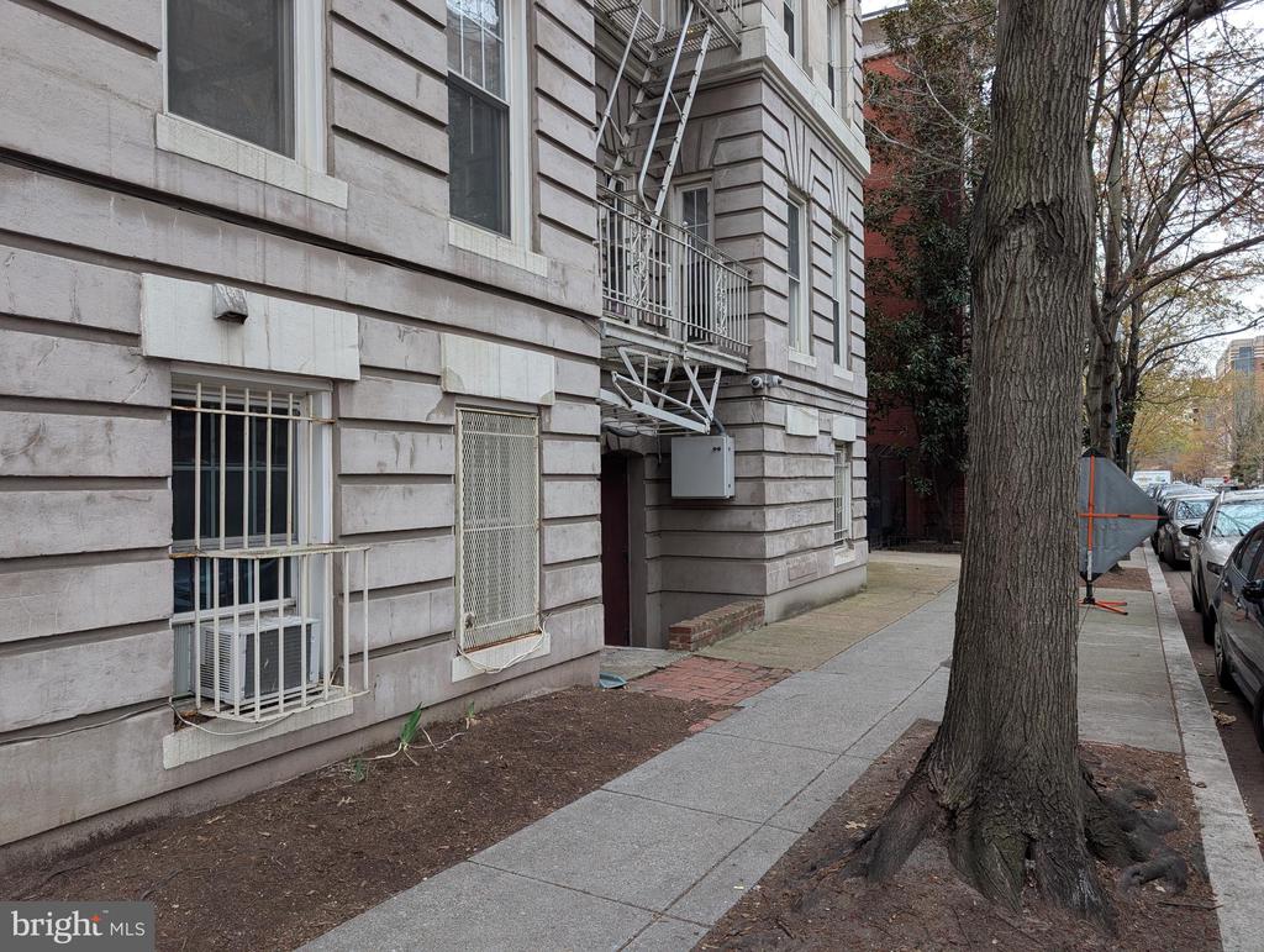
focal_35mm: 24
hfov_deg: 71.5
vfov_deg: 56.9
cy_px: 476
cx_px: 632
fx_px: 878
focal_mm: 6.9
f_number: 1.68
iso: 22
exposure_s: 1/293
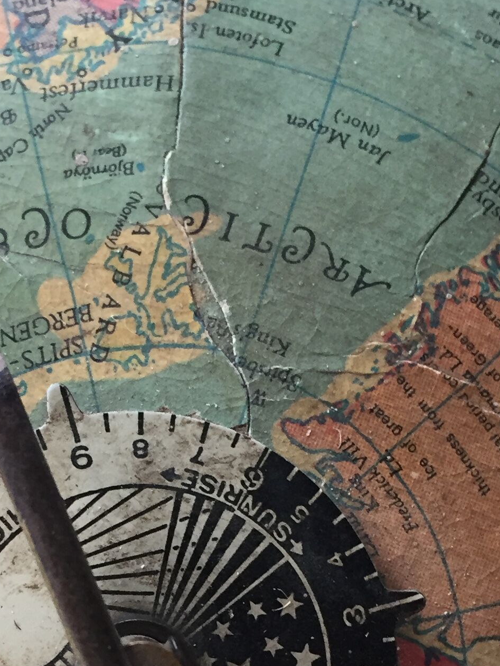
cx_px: 123
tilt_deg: -61.1
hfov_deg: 19.5
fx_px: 1444
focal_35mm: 75
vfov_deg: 25.1
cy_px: 620
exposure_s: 1/33
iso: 80
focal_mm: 4.15
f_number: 2.2
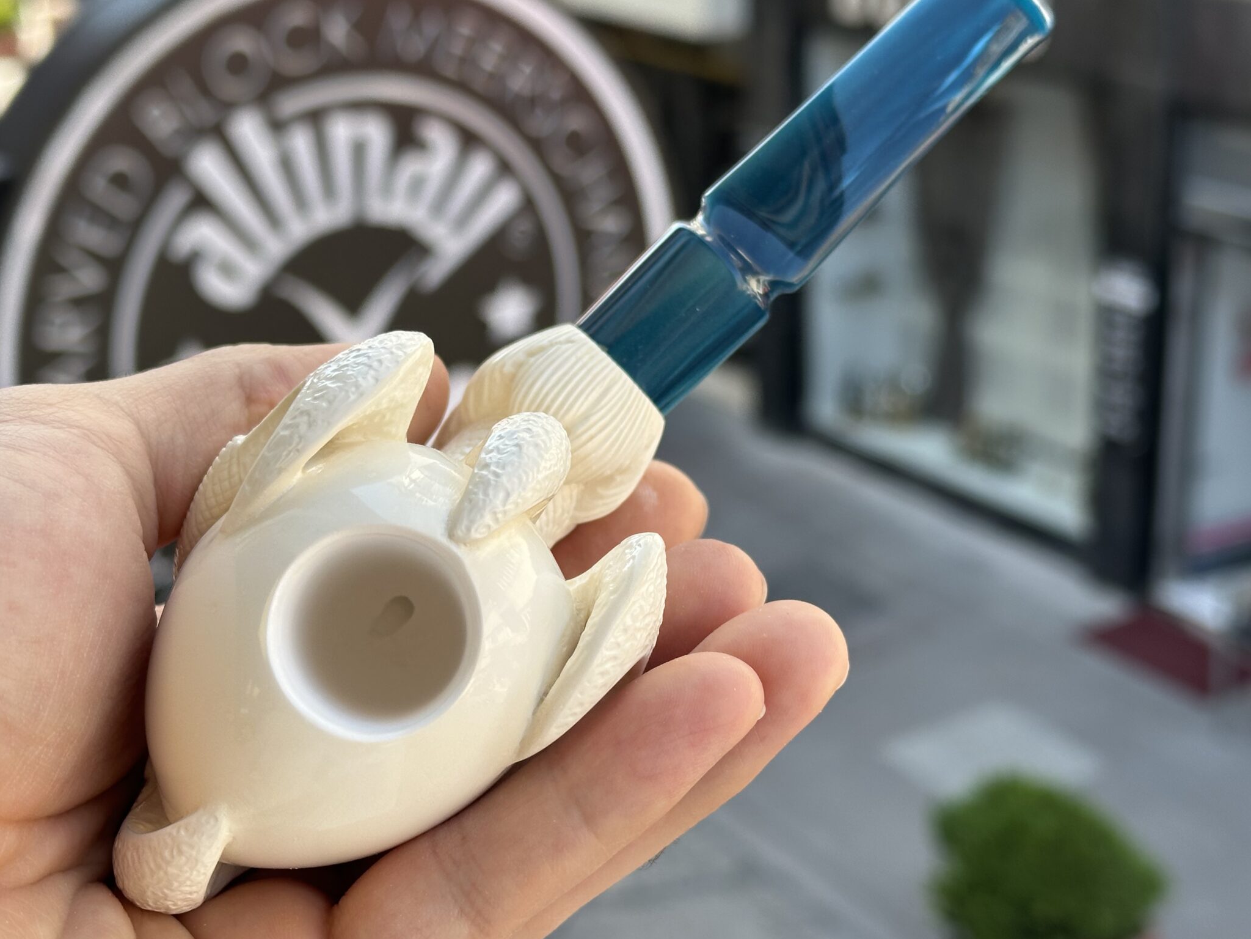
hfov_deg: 32.2
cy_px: 488
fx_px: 2168
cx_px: 566
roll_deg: +2.8
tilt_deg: -22.0
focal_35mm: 60
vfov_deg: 24.4
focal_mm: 6.86
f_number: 1.78
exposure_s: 1/541
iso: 64
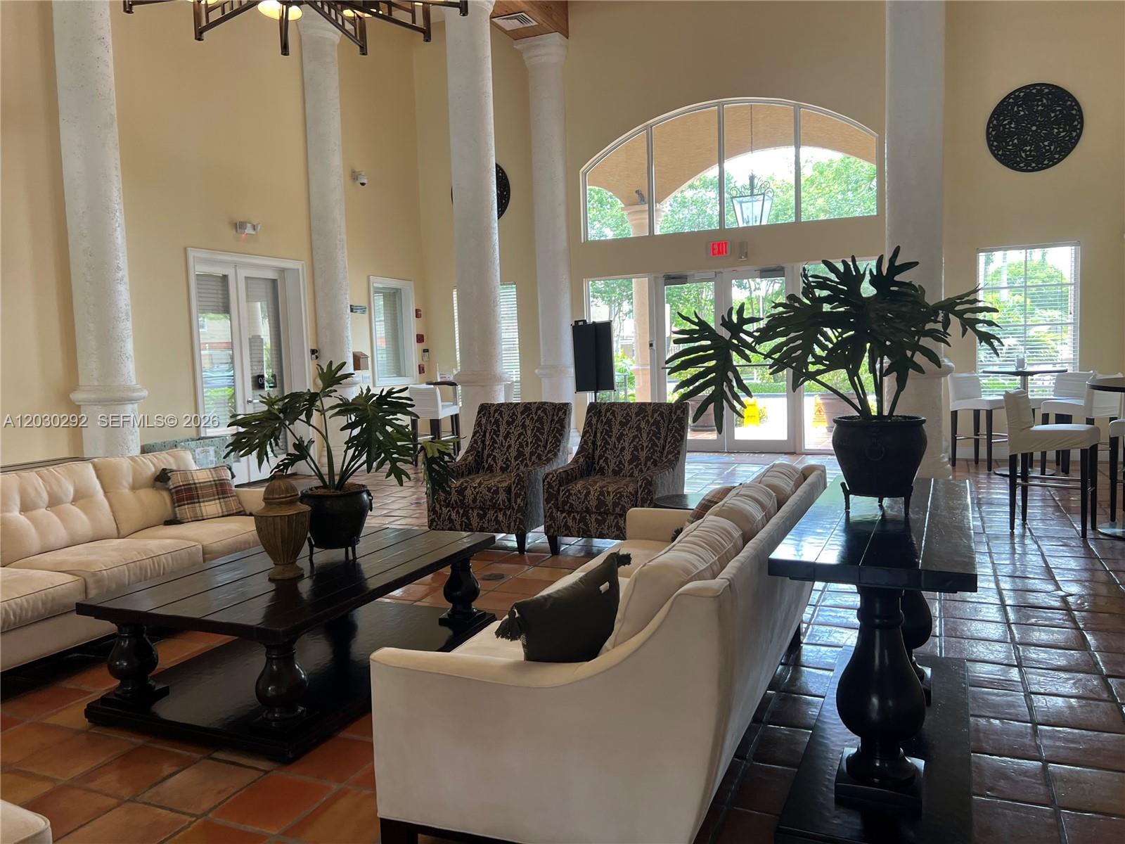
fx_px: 845
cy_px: 422
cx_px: 562
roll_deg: +2.2
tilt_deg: -7.6
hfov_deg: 67.3
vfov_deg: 53.1
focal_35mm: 26
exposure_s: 1/120
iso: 64
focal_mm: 5.7
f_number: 1.5
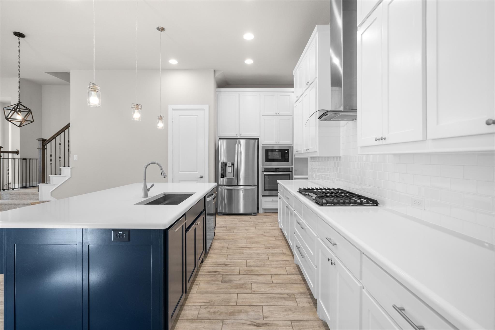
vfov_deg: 73.7
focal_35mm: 16
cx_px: 248
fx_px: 220
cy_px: 165
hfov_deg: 96.7
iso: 800
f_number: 7.1
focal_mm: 16
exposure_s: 1/8
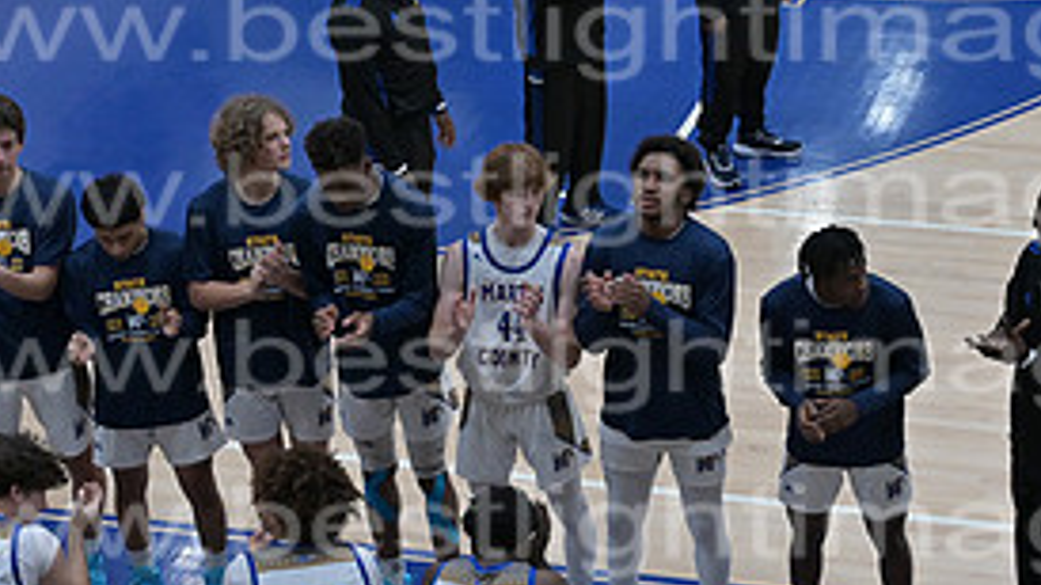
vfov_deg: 10.9
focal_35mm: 111
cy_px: 448
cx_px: 733
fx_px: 3063
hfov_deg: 19.2
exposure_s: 1/400
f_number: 4
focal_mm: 50
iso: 2500
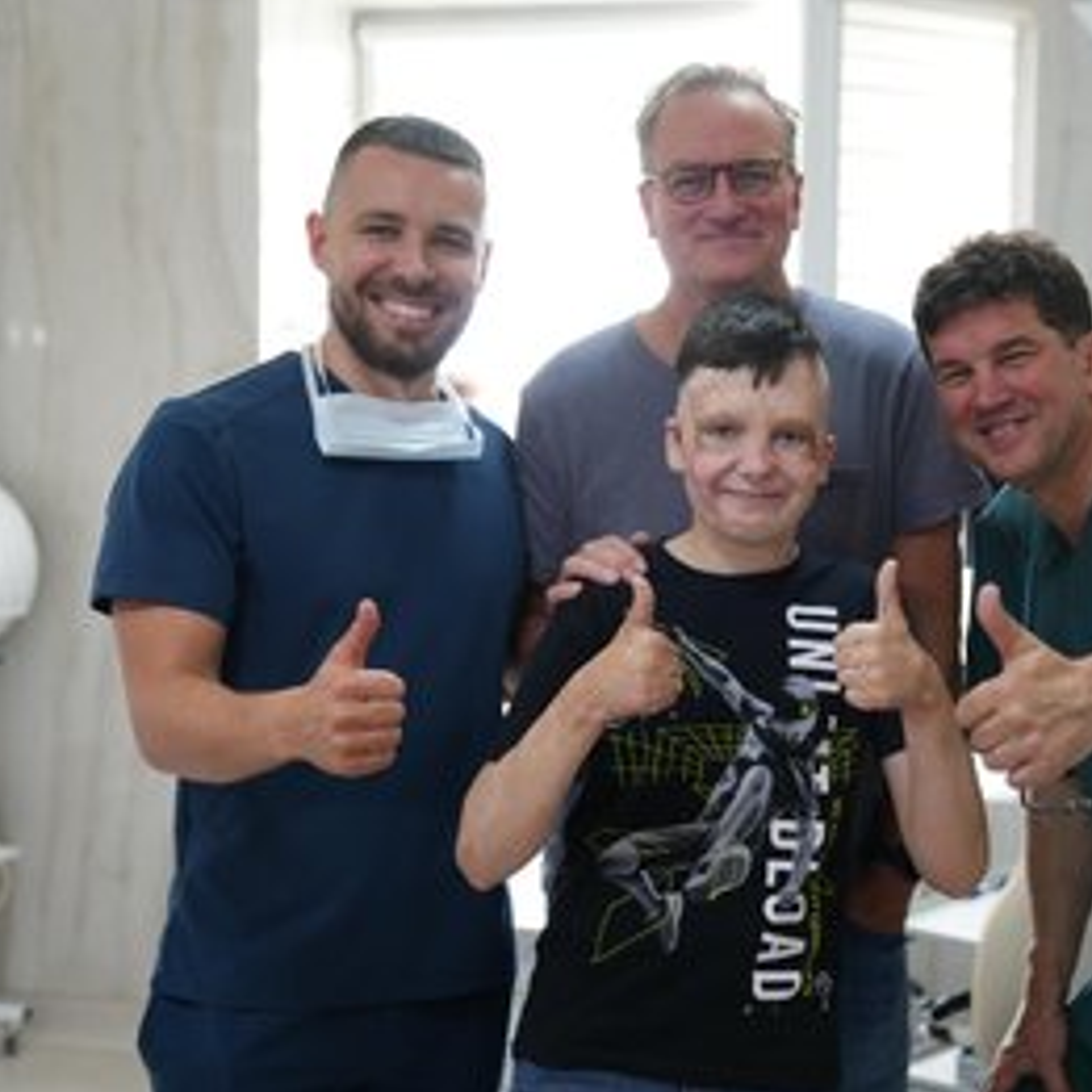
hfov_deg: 28.2
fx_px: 2141
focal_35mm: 60
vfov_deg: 28.6
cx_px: 803
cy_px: 554
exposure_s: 1/50
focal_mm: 46
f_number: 2.8
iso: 250
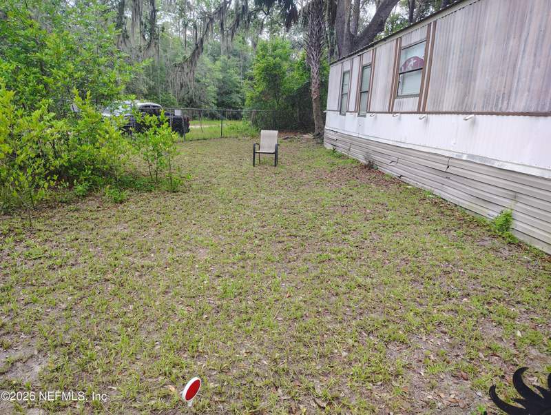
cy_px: 208
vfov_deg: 56.9
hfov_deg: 71.5
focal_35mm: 24
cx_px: 276
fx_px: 382
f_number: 1.8
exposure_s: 1/200
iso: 126
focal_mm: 5.56
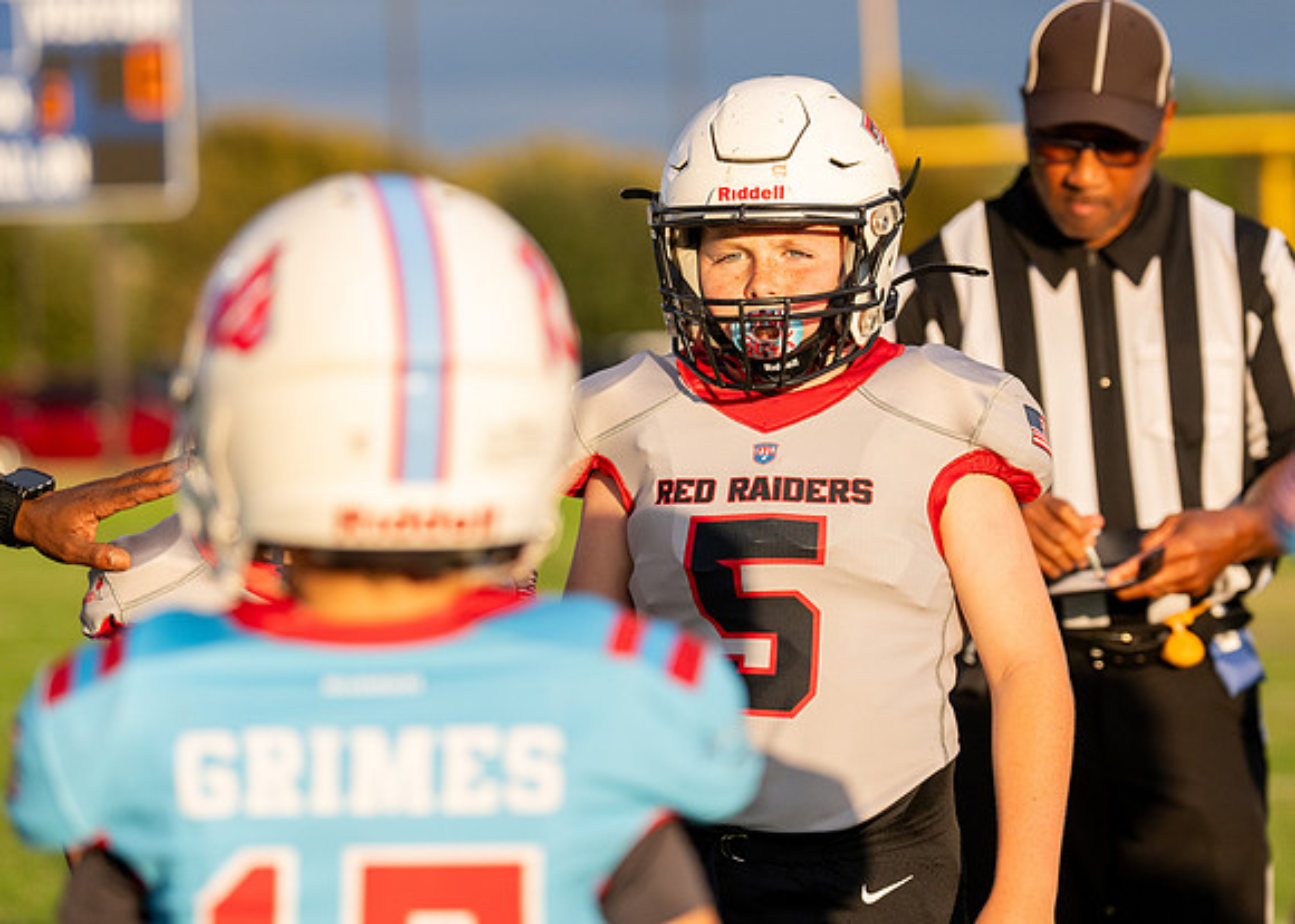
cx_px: 805
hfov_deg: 11.6
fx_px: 6388
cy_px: 409
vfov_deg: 8.3
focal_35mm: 174
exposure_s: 1/3200
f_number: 2.8
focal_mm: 128
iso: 400
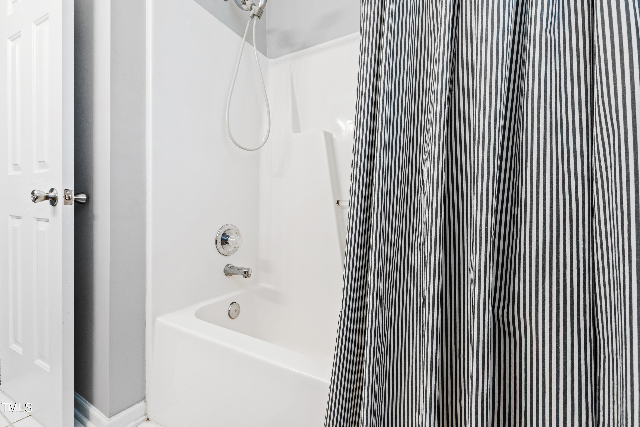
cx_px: 320
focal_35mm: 15
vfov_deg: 77.3
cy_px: 214
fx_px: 267
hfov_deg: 100.4
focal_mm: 10
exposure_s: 1/1.67
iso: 100
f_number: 8
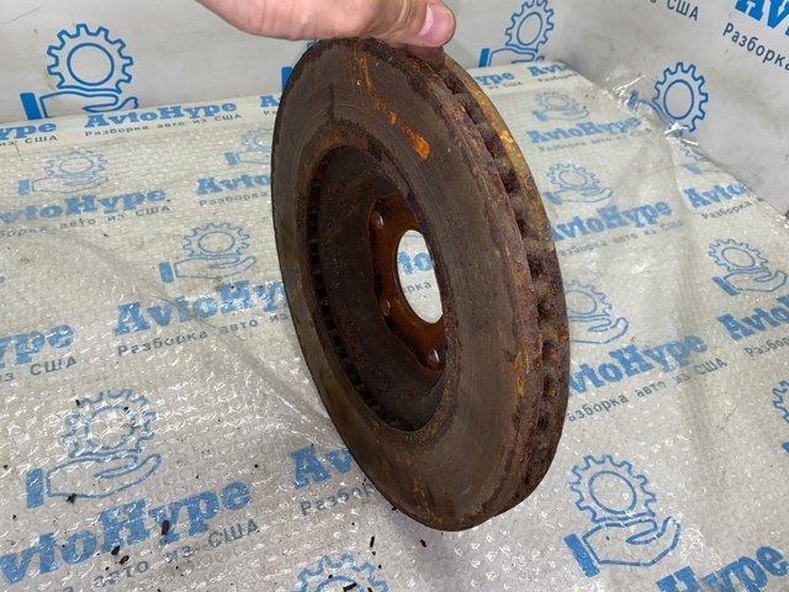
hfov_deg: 67.3
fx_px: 593
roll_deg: -6.6
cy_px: 296
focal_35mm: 26
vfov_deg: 53.1
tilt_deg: -40.6
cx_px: 394
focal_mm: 4.25
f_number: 1.8
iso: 40
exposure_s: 1/100
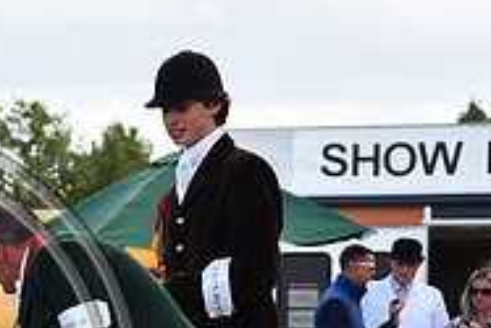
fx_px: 3590
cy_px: 354
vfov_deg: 5.2
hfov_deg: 7.7
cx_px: -160
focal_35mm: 263
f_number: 5.6
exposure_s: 1/1250
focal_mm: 85
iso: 900
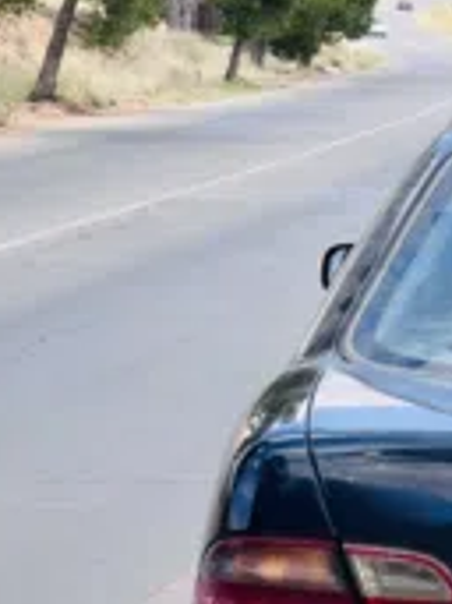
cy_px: 300
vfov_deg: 11.0
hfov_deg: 8.2
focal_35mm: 180
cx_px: 254
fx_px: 3138
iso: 32
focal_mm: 9
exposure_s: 1/483
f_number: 2.8
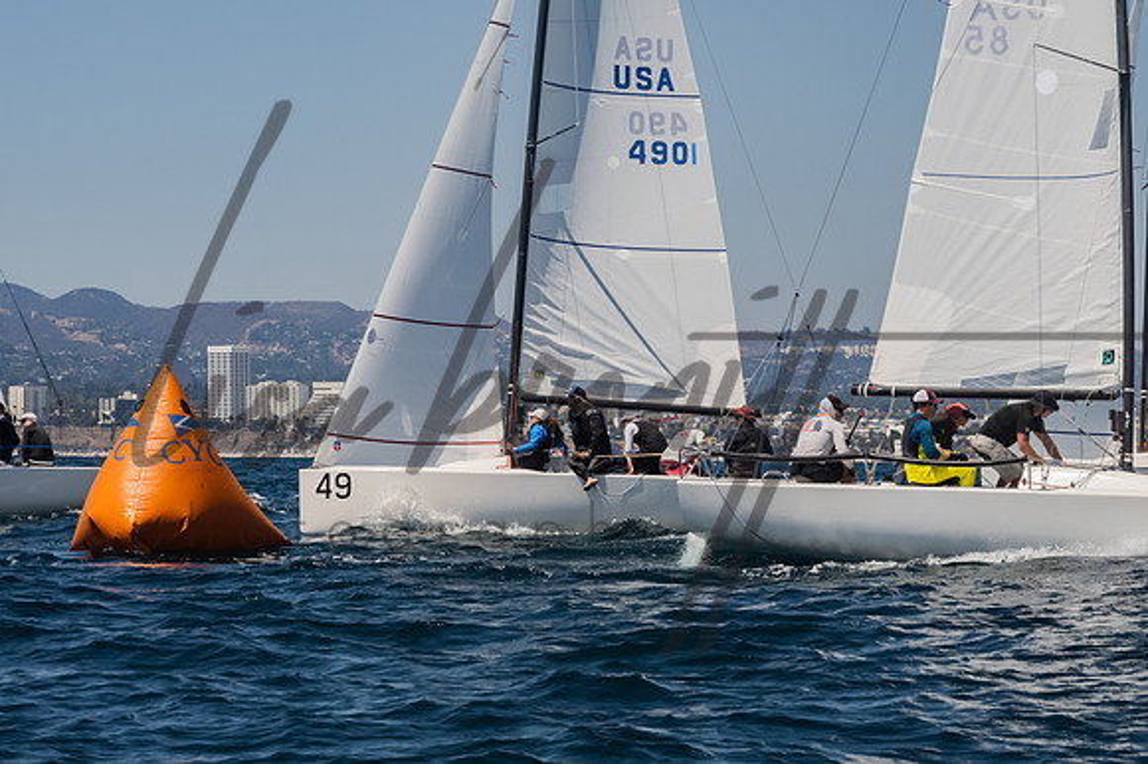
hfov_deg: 14.0
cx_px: 574
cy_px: 382
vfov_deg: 9.3
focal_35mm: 147
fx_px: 4685
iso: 640
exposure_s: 1/1250
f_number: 14
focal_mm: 98
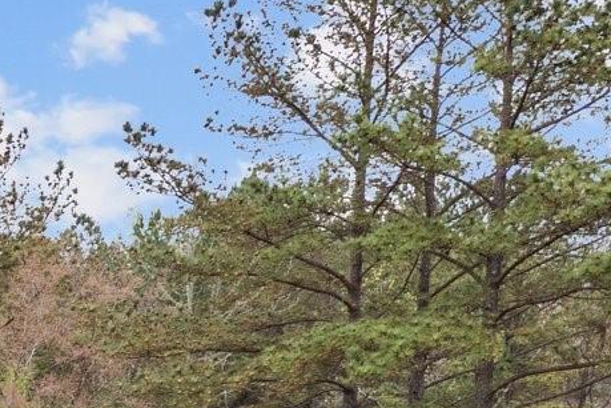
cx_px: -644
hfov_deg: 13.7
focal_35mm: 125
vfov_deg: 10.3
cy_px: 753
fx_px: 2121
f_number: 4.5
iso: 100
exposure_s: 1/120
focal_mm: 10.26
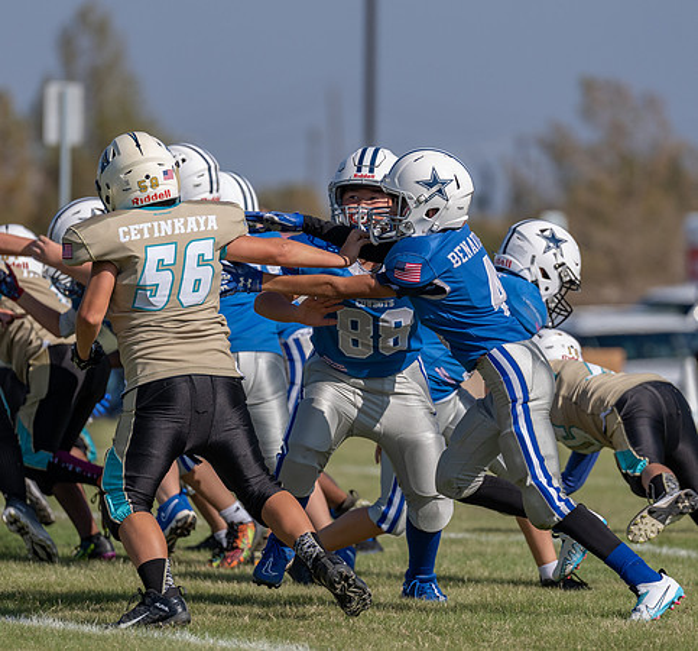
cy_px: 345
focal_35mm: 396
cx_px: 356
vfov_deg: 4.3
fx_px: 8721
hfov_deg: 4.6
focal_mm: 200
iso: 160
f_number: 2.8
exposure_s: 1/4000
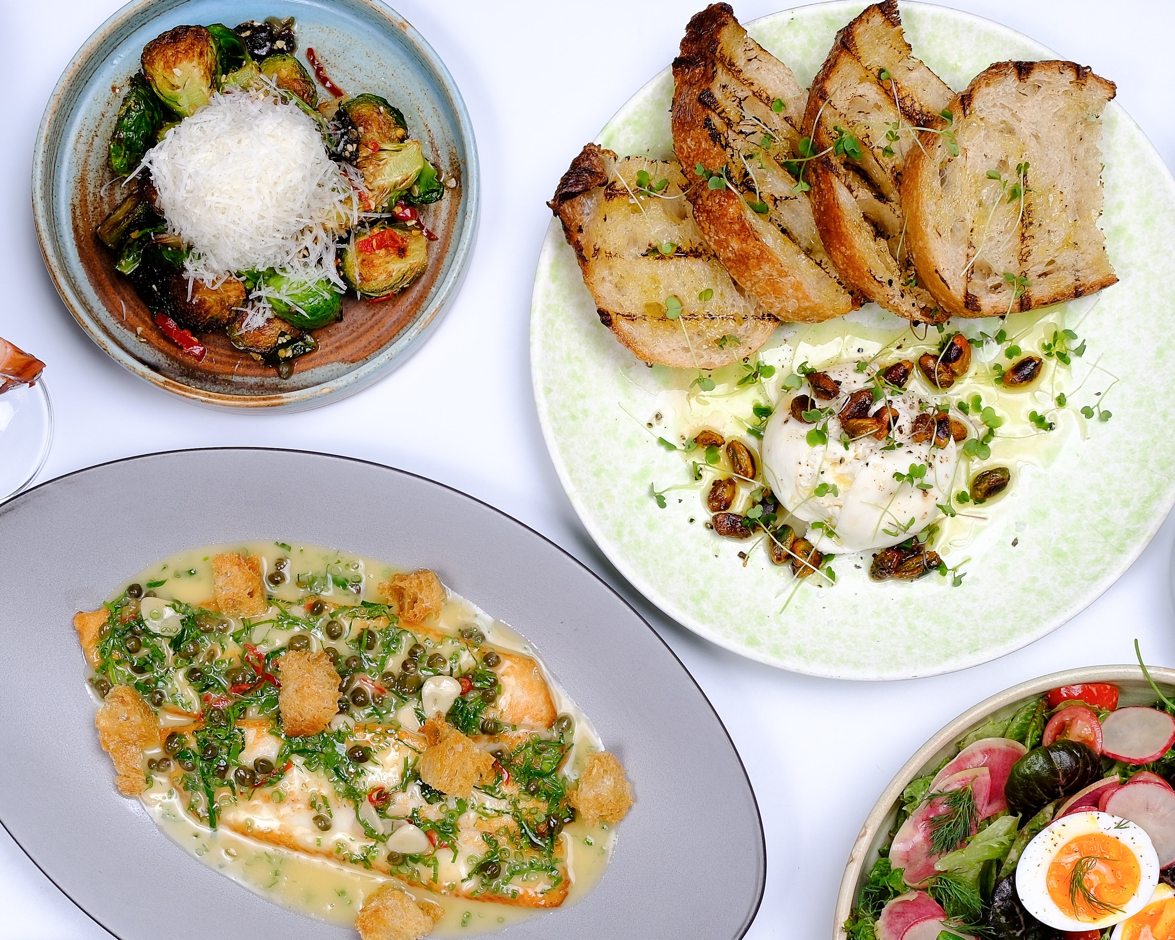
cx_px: 575
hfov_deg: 33.6
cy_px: 705
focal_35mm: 56
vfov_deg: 26.8
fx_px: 1947
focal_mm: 21.3
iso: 200
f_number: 11
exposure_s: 1/160
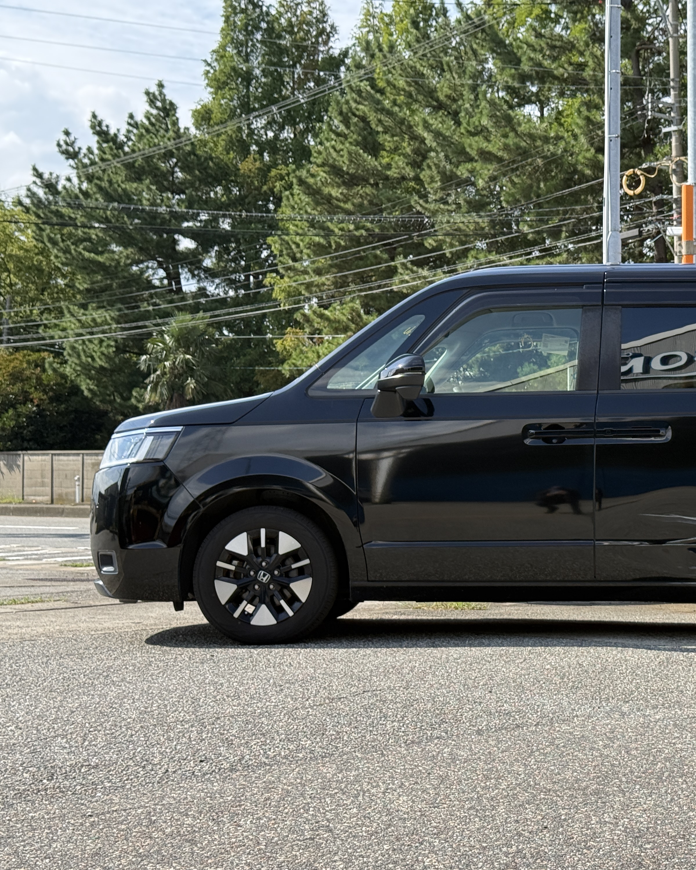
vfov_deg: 30.0
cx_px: 576
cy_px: 436
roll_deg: +0.4
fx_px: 1622
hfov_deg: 23.8
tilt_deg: +1.9
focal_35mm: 63
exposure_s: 1/2208
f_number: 1.78
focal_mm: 6.76
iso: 80
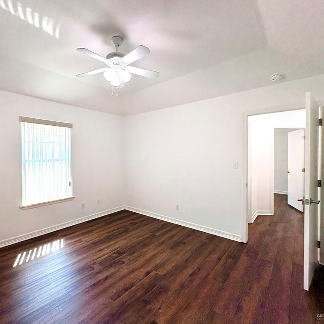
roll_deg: +0.5
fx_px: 180
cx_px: 134
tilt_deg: -0.1
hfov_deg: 83.2
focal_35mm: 17
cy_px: 158
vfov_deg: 84.0
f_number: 2.2
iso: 125
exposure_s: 1/120
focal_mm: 2.22
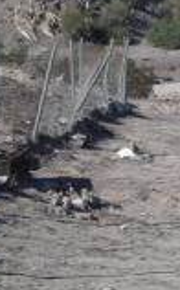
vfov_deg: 13.4
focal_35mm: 155
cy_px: 46
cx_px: 505
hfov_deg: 7.6
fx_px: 1223
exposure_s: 1/200
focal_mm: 6.3
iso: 64
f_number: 7.8
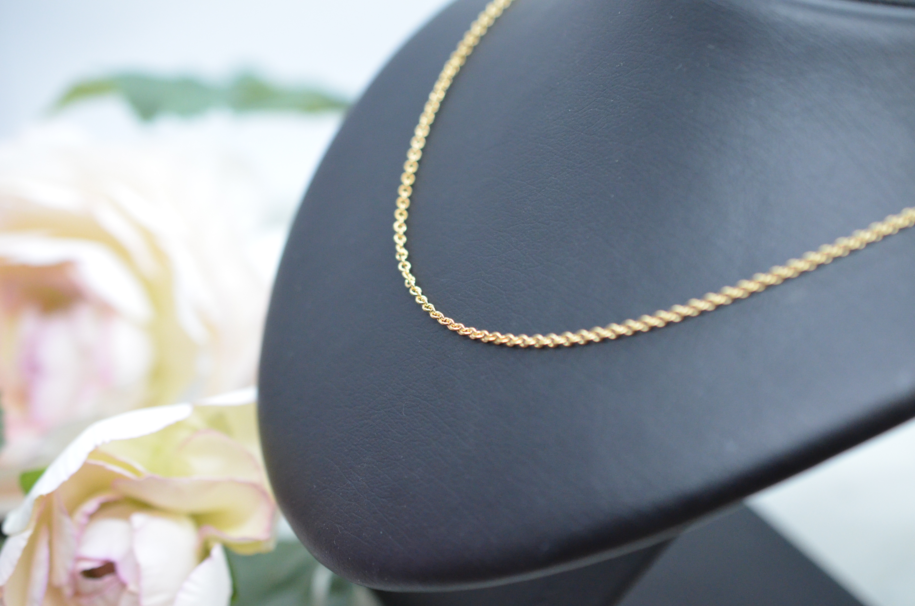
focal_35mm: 60
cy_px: 303
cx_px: 458
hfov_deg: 33.5
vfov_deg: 22.5
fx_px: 1522
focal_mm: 40
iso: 2500
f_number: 4
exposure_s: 1/1000
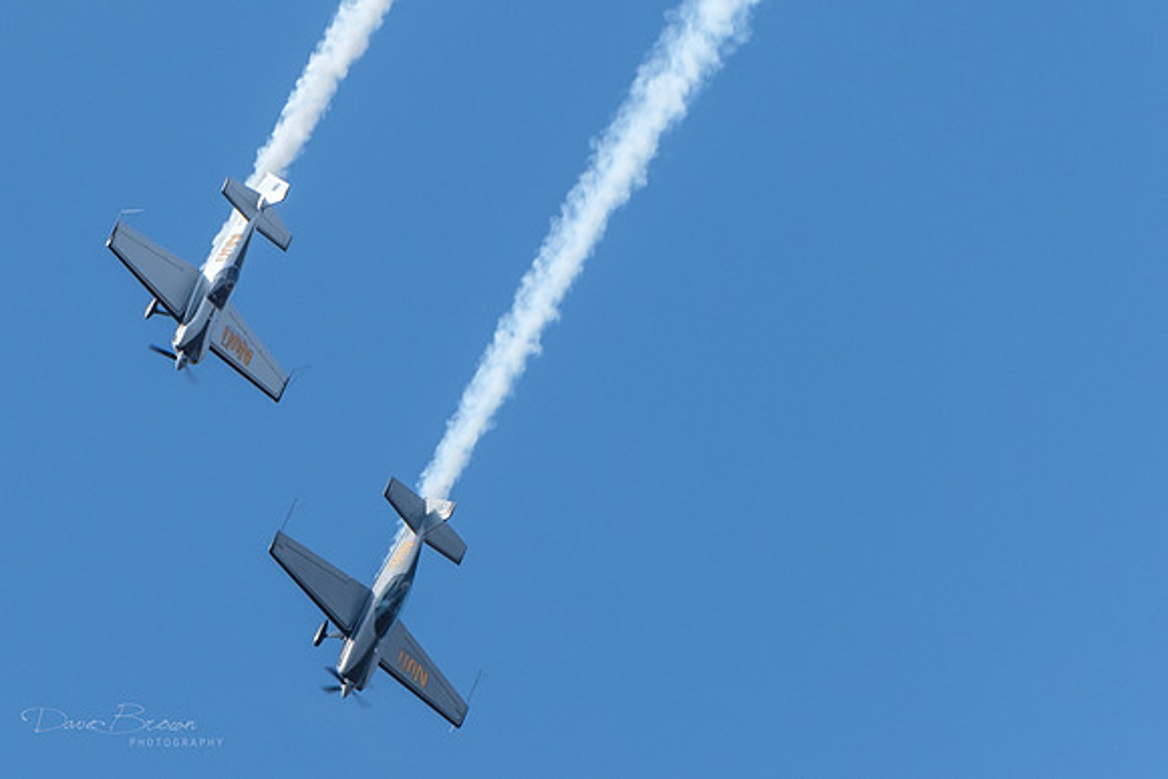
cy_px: 372
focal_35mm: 652
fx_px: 21144
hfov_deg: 3.2
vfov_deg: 2.1
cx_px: 294
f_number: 8
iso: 250
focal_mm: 258.4
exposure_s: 1/640
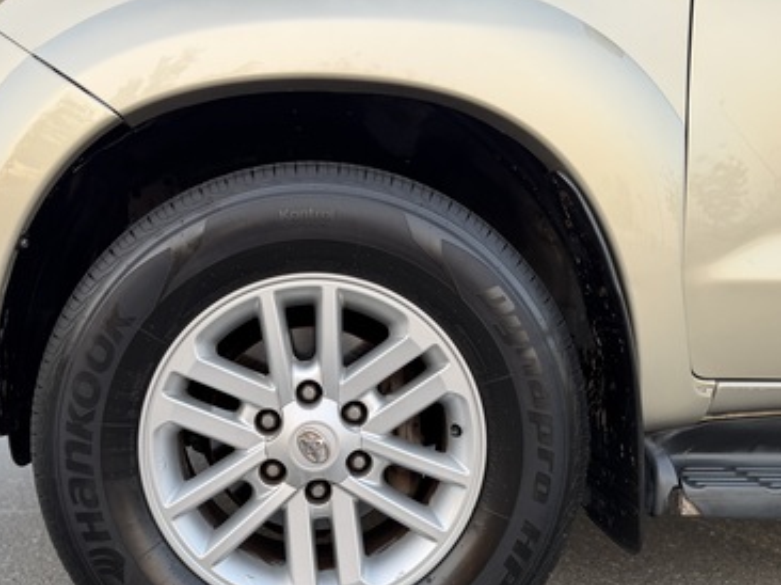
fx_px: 676
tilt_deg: -6.3
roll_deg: -4.0
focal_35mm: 30
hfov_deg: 59.7
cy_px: 355
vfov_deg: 46.4
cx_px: 325
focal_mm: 6.76
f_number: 1.78
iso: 125
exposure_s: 1/121
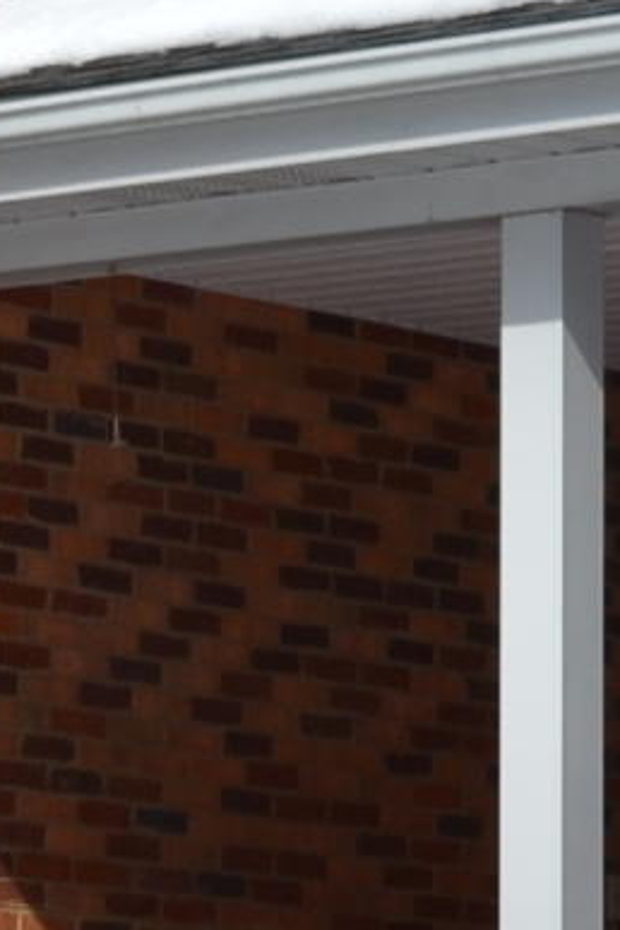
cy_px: 1105
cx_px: -1038
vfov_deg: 6.8
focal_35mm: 302
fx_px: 7801
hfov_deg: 4.4
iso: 100
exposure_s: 1/320
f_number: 9
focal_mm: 26
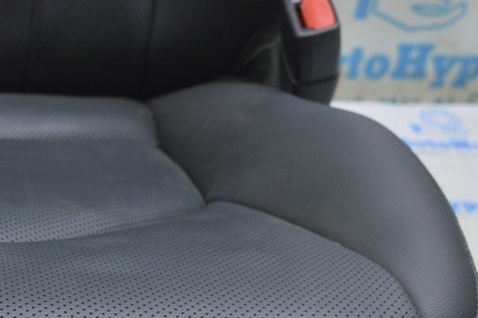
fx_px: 1277
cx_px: -80
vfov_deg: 13.9
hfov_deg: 20.0
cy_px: 355
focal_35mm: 96
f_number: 5.6
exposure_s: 1/20
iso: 400
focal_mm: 27
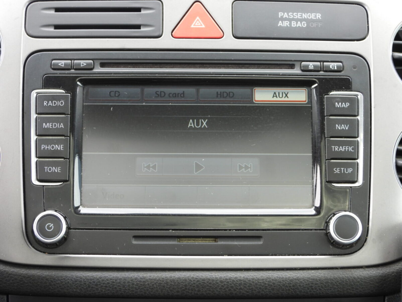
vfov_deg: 15.2
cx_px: 201
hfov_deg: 20.2
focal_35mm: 97
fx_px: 1127
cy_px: 151
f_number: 3.5
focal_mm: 17.5
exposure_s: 1/60
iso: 160
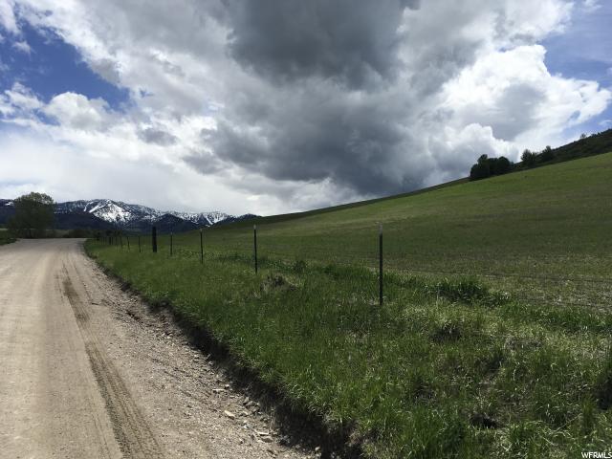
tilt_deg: +4.5
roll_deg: -1.4
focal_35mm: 29
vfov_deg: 48.2
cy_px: 230
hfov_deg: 61.7
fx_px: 513
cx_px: 306
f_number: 2.2
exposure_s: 1/2959
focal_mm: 4.15
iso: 25
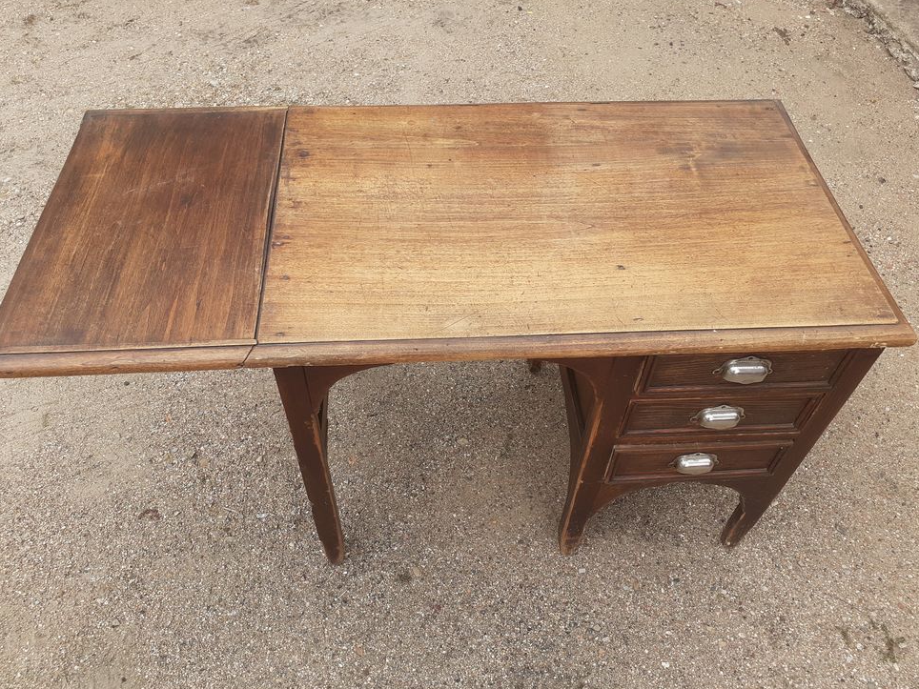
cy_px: 353
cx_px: 460
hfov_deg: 63.4
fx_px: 743
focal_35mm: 28
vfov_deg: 49.7
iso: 40
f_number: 1.9
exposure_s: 1/501
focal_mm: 3.6
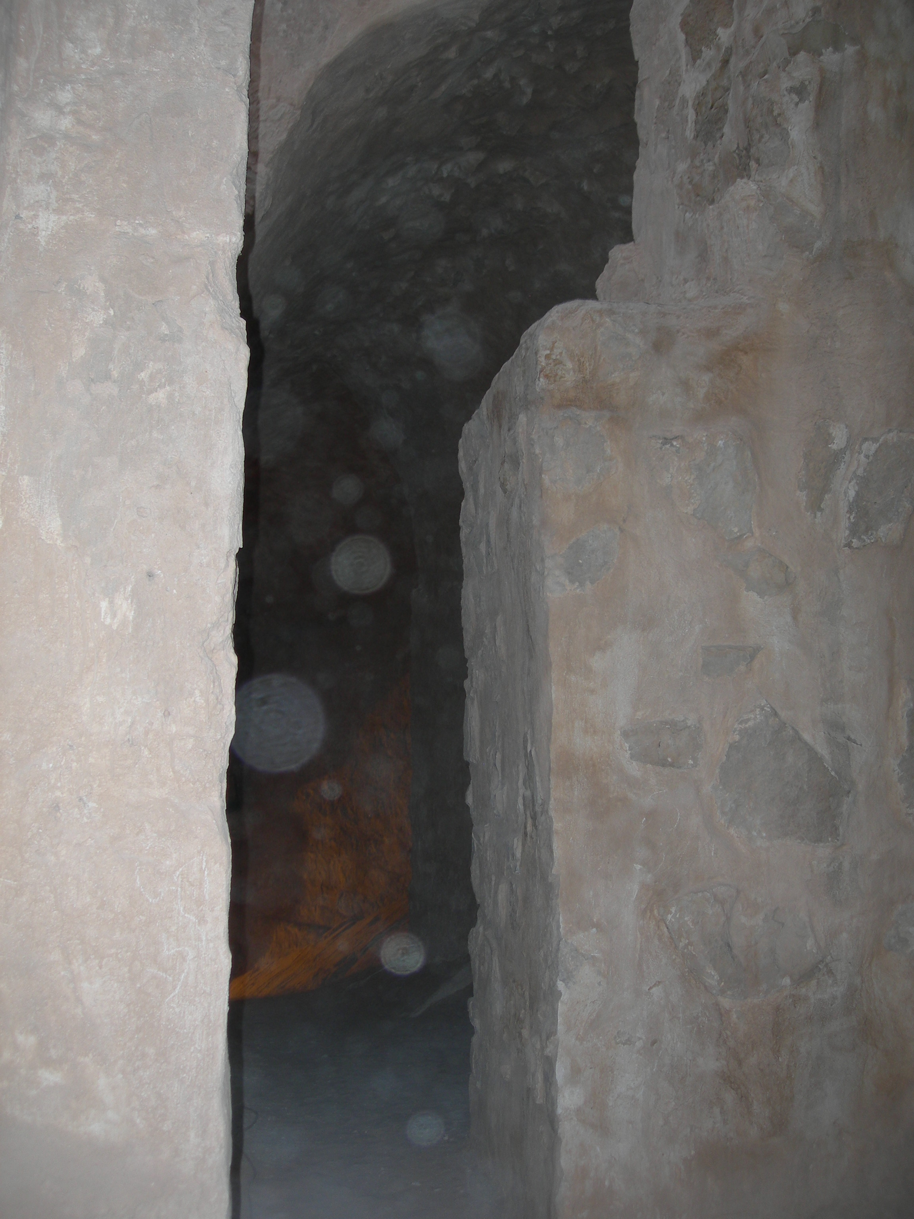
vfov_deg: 49.0
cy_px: 610
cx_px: 457
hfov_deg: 37.7
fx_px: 1338
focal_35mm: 38
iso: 50
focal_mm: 7.8
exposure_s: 1/60.1
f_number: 2.8
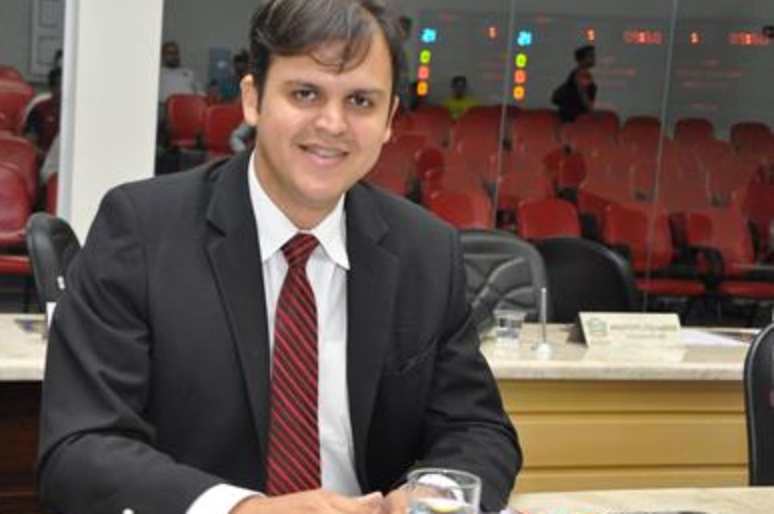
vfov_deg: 21.8
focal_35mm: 62
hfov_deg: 32.3
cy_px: 280
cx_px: 294
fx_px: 1331
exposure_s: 1/50
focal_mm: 32
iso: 1250
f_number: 5
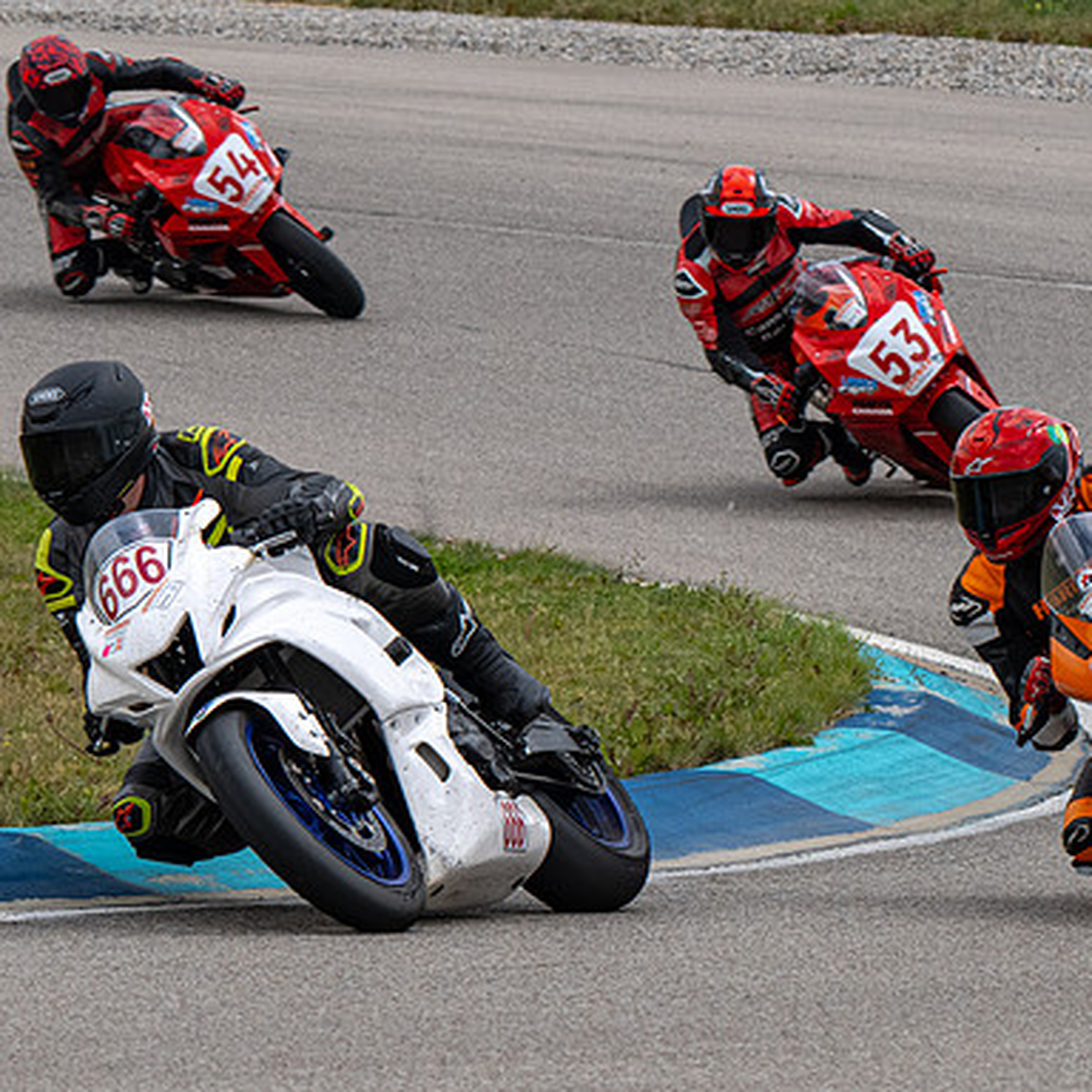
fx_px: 16025
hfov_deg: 3.9
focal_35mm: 449
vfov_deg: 3.9
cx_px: 493
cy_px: 547
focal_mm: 180
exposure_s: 1/1250
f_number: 9
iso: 640
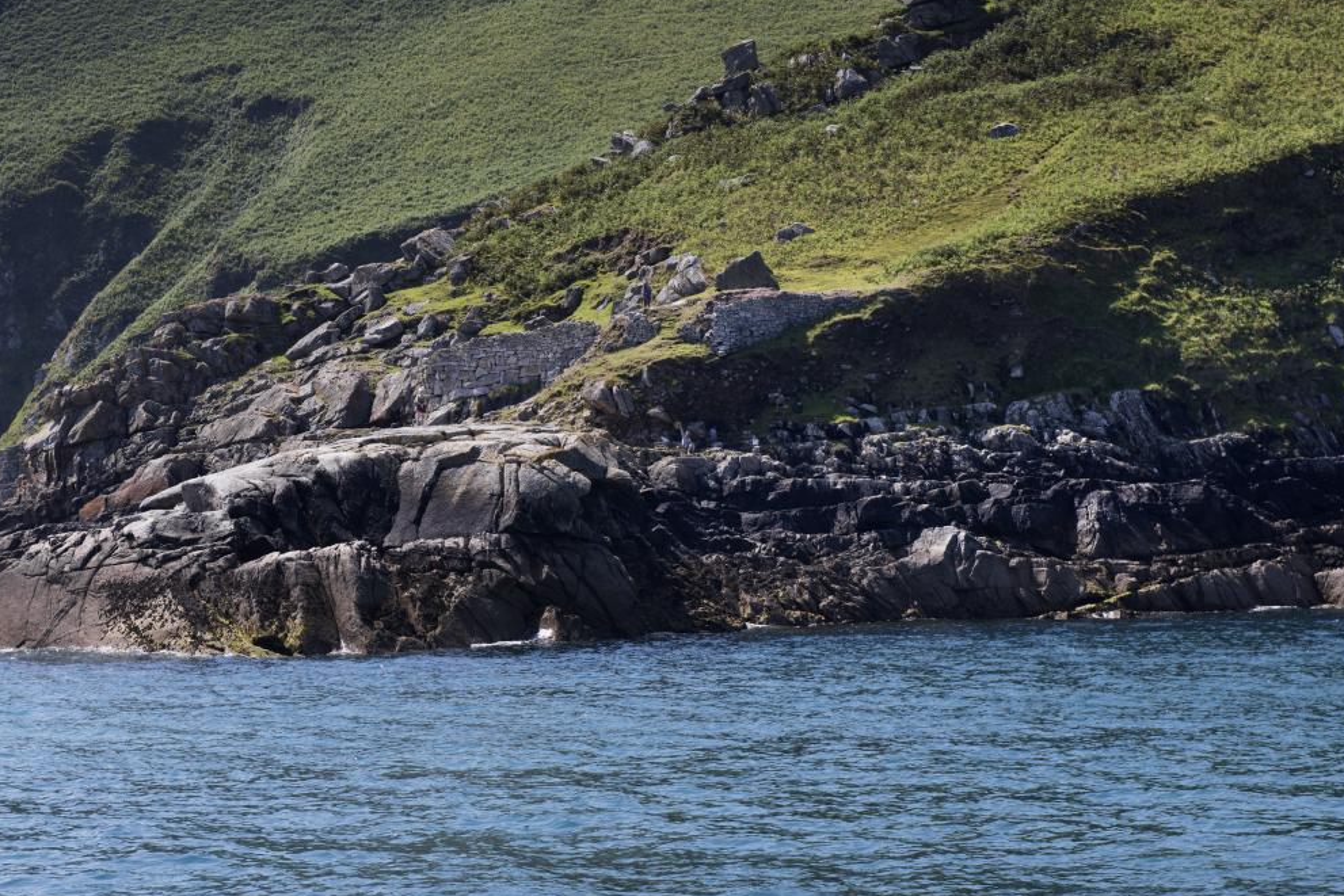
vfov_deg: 12.9
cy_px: 365
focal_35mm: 106
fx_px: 3958
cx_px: 464
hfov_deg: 19.2
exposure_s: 1/200
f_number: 7.1
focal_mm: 70
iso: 64
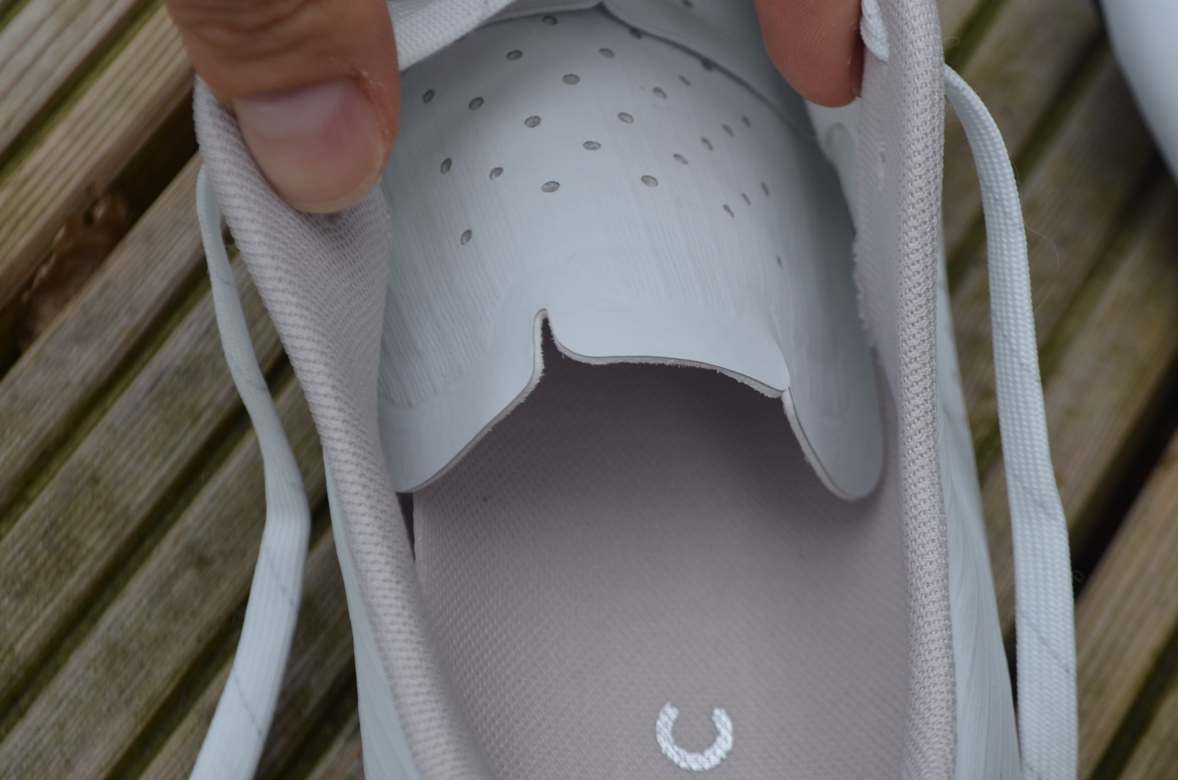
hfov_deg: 23.7
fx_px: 2808
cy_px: 298
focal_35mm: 86
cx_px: 626
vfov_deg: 15.8
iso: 220
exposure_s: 1/125
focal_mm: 44
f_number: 5.6
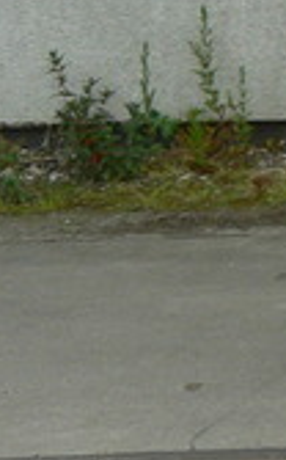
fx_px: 2738
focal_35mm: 219
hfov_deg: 5.4
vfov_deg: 9.4
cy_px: -157
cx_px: 1075
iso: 80
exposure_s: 1/160
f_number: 5.6
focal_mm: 7.1
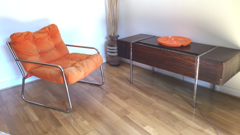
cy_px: 49
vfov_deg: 34.4
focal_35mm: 34
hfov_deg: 58.0
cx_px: 121
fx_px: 216
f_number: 2.4
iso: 64
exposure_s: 1/33
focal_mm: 3.3
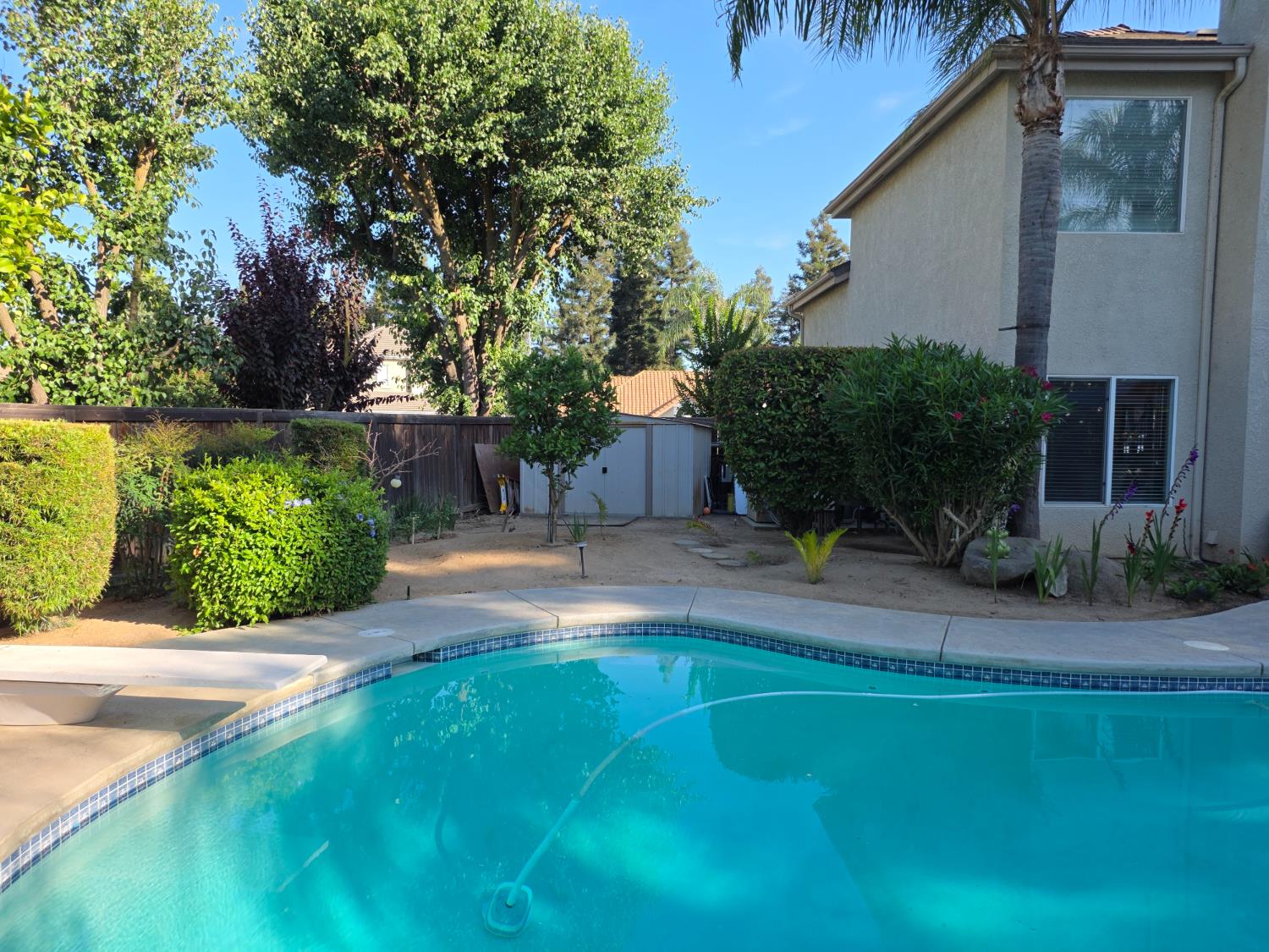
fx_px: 843
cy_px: 476
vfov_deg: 58.9
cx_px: 634
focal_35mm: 23
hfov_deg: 73.9
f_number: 1.7
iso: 80
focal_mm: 6.25
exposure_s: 1/2088
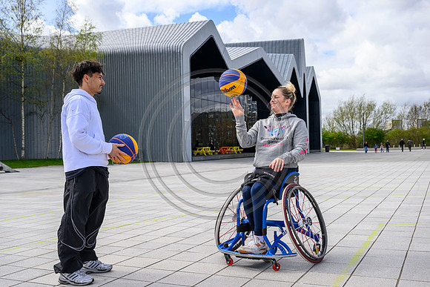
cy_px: 144
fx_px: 442
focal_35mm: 37
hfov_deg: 51.9
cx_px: 215
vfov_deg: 36.0
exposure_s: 1/2000
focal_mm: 37
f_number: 5.6
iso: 500
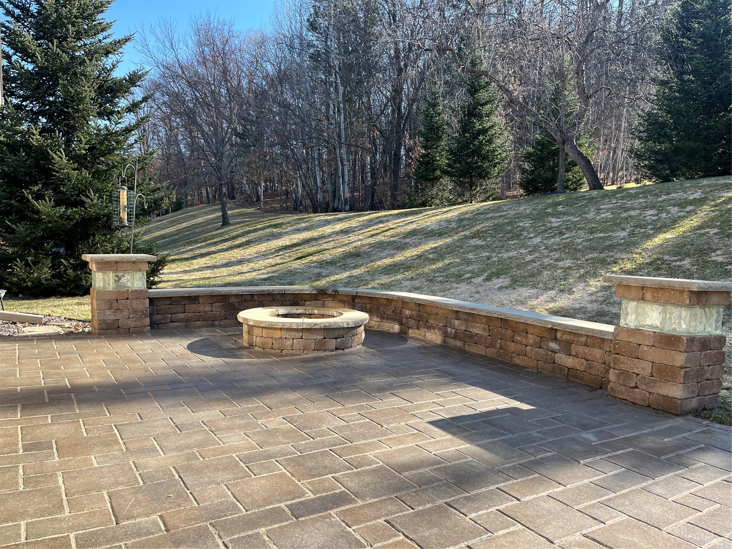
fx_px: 550
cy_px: 274
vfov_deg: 53.1
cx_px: 366
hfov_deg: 67.3
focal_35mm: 26
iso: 50
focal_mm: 5.1
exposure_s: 1/1056
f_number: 1.6
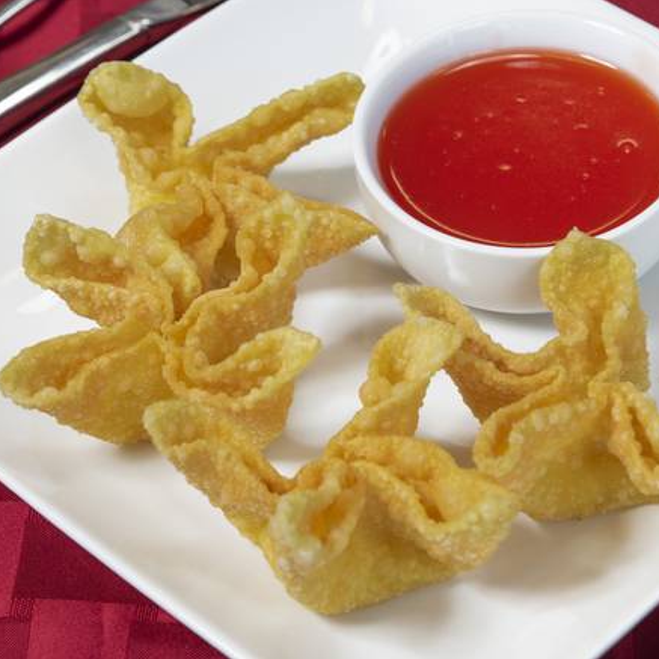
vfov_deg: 14.3
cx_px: 463
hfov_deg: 14.3
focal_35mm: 122
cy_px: 330
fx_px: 2628
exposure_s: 1/100
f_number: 8
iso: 200
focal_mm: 58
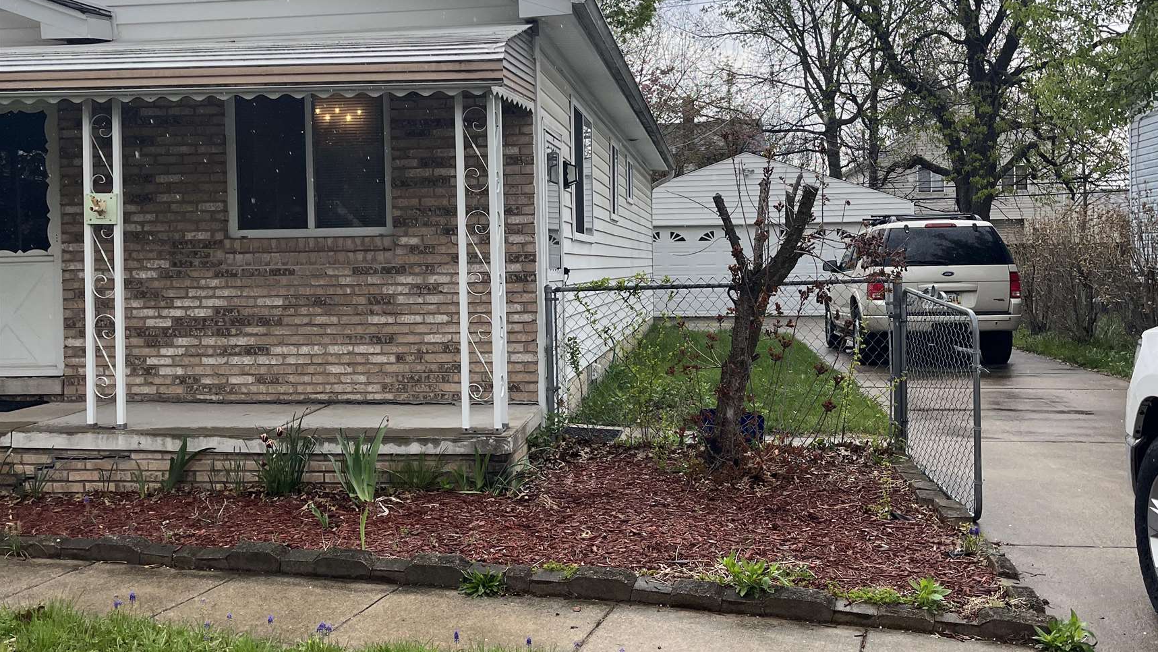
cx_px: 581
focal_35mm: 38
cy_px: 265
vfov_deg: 31.1
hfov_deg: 52.8
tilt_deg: -0.9
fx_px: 1167
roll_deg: +1.6
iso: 50
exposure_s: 1/1129
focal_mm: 5.1
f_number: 1.6
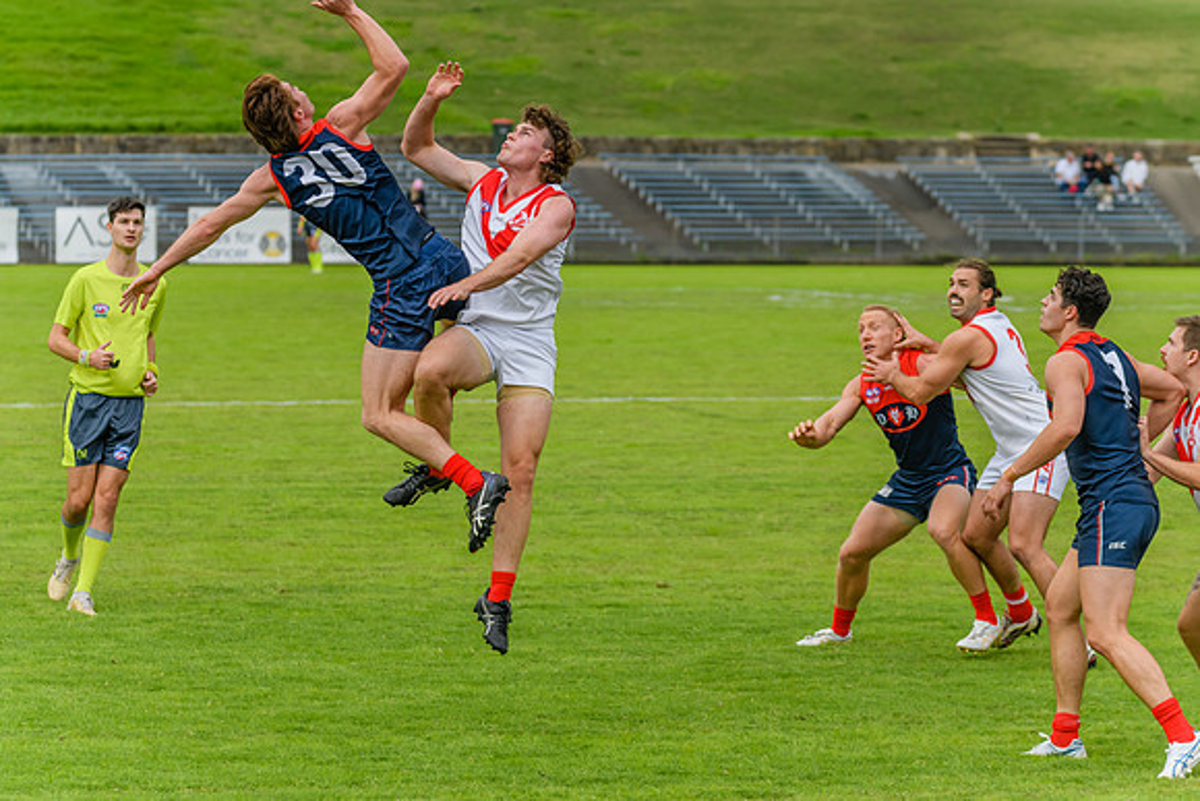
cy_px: 400
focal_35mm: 176
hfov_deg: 11.7
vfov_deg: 7.8
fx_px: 5871
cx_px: 600
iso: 800
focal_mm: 170
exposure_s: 1/2500
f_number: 6.3
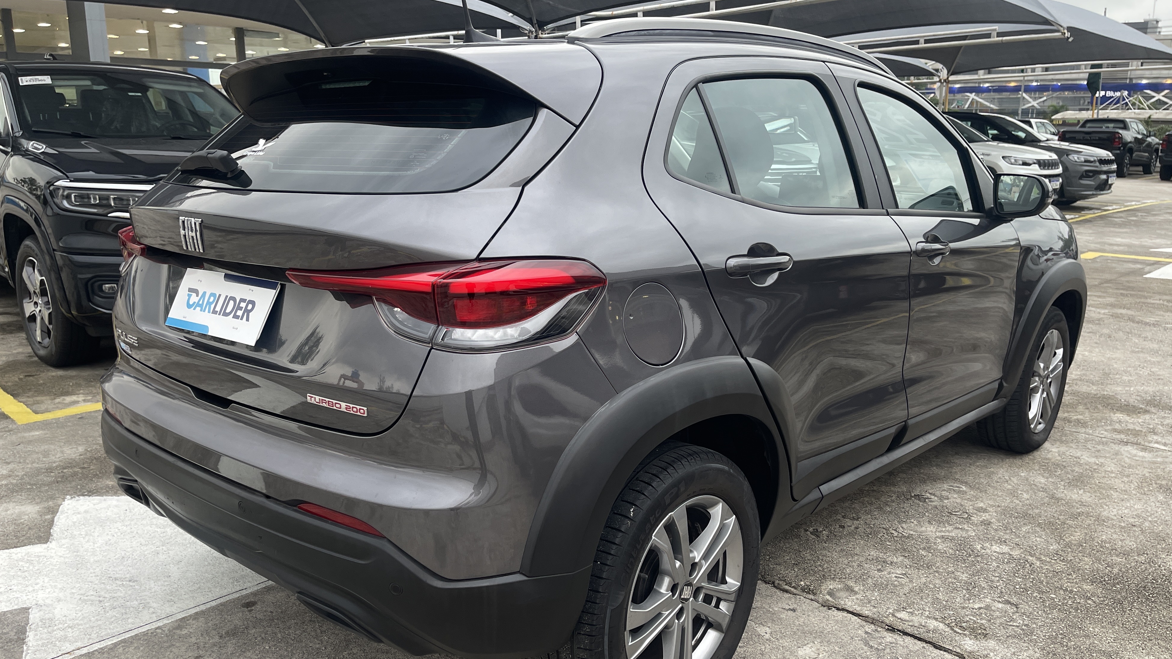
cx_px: 585
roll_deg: -0.6
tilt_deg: -14.5
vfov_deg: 41.4
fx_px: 870
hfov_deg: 67.9
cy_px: 363
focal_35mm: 28
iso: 80
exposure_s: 1/121
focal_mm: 5.1
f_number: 1.6
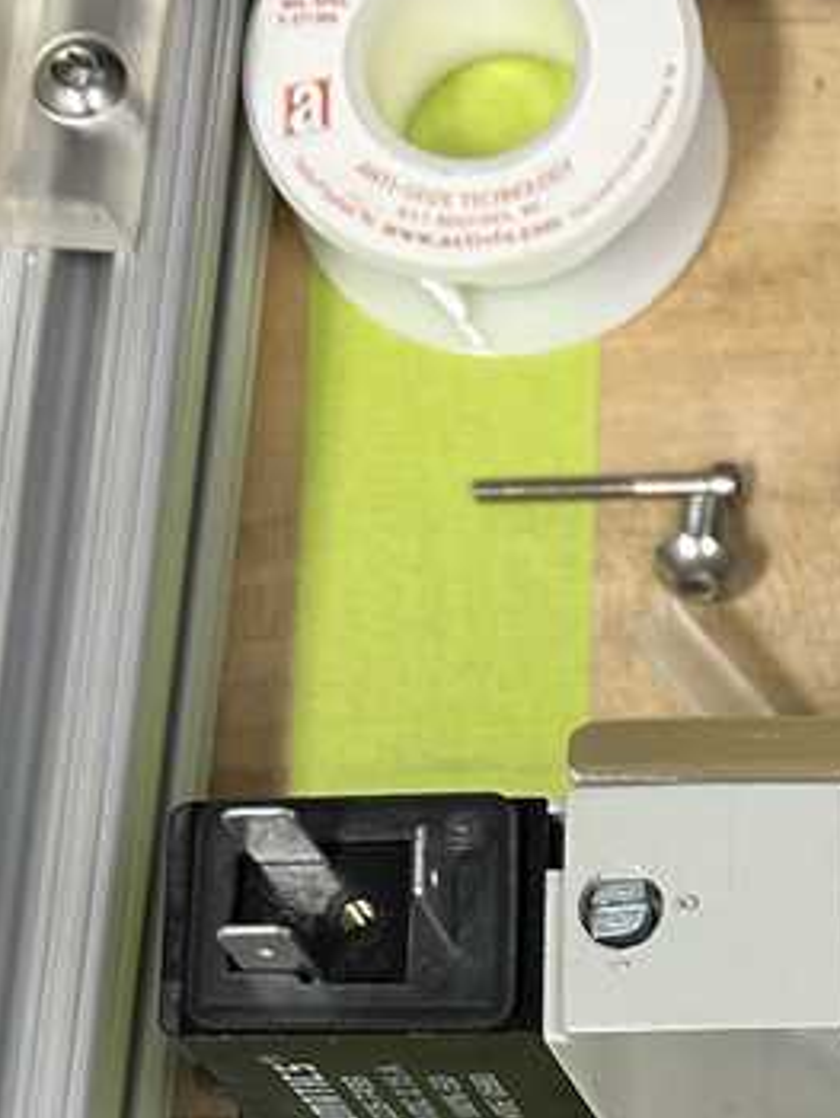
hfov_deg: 14.6
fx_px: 3070
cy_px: 1683
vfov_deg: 18.3
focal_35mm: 95
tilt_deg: -80.8
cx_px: 1214
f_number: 1.5
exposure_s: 1/61
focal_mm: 5.7
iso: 64
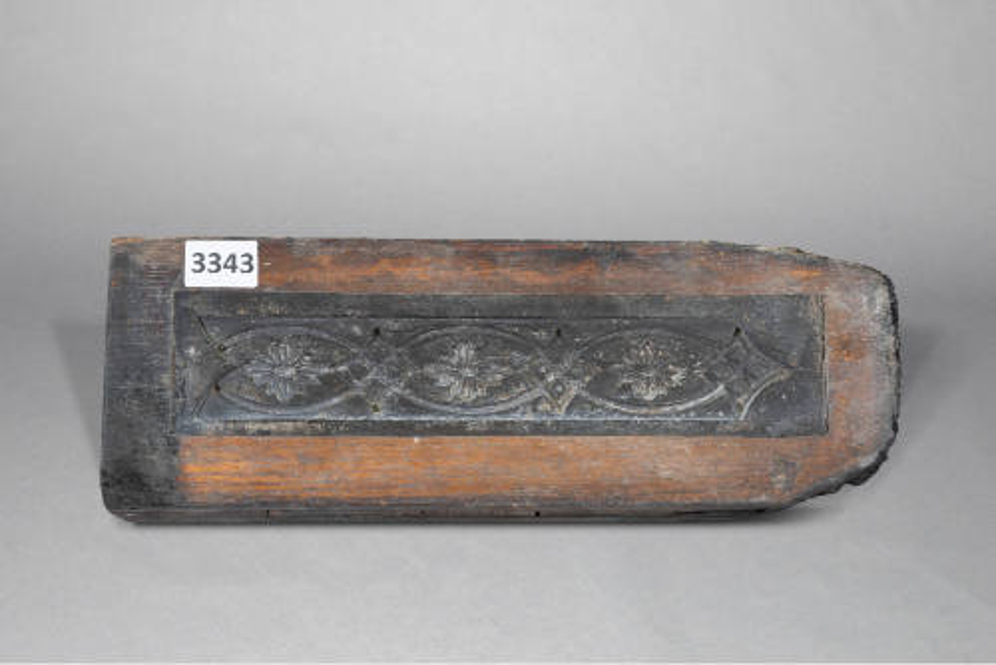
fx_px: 1661
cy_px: 332
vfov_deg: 22.7
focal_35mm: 60
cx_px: 498
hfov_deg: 33.4
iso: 100
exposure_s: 1/4
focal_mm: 60
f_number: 11
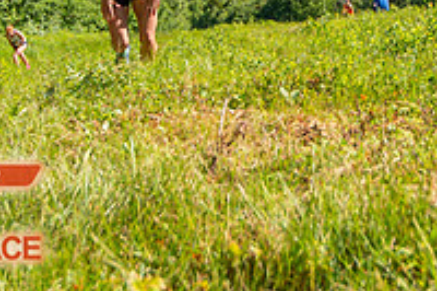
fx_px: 1092
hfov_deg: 22.5
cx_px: 306
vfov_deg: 14.4
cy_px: -107
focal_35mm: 90
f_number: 5
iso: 100
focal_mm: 31
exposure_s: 1/320
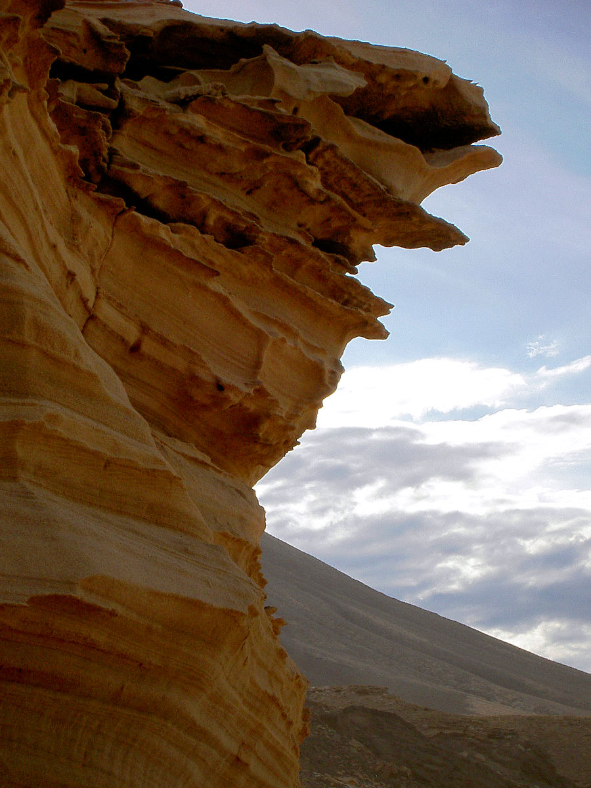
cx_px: 296
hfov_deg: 14.5
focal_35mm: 102
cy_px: 394
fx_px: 2322
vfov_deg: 19.3
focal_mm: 16.8
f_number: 8.3
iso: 50
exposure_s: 1/250
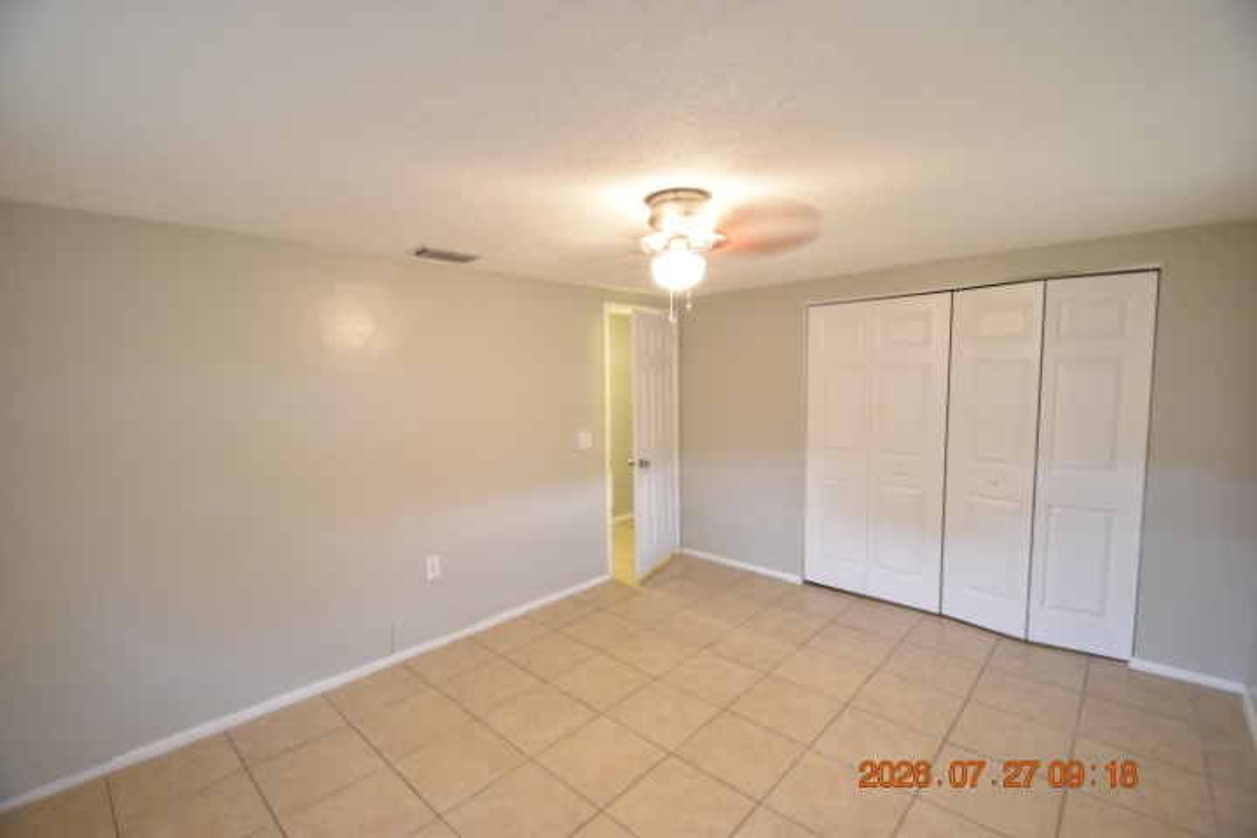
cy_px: 419
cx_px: 628
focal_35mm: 15
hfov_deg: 100.4
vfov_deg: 77.3
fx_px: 524
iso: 800
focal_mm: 10
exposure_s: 1/15
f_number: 3.5
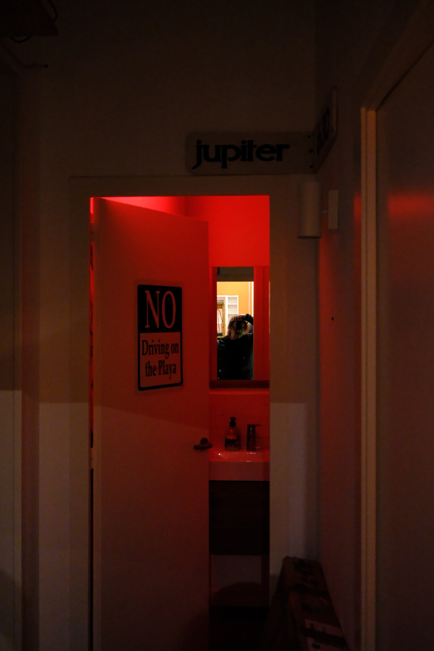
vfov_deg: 54.4
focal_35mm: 35
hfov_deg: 37.9
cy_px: 326
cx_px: 217
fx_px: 633
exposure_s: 1/105
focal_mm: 23
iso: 8000
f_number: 3.2
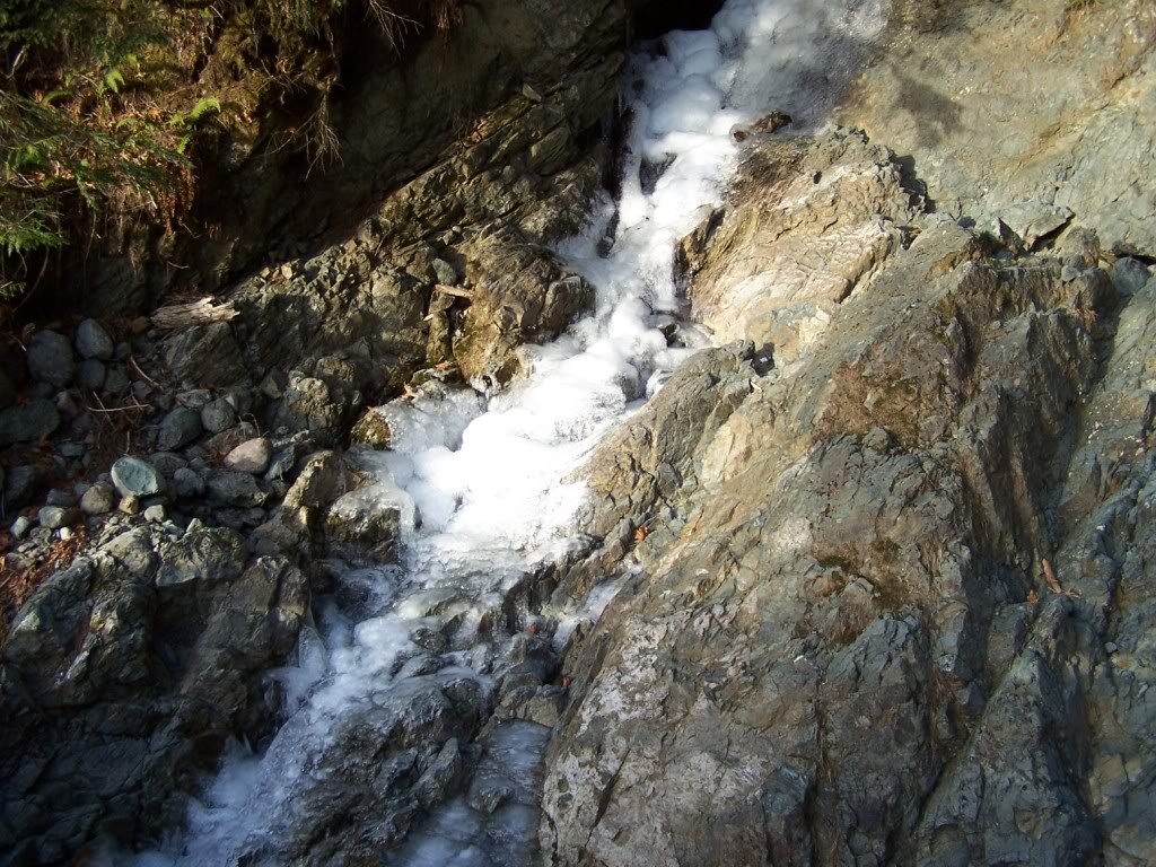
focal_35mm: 38
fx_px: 1269
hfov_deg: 49.0
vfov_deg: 37.7
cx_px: 578
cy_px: 434
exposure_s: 1/180
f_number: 2.8
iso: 80
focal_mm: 6.3
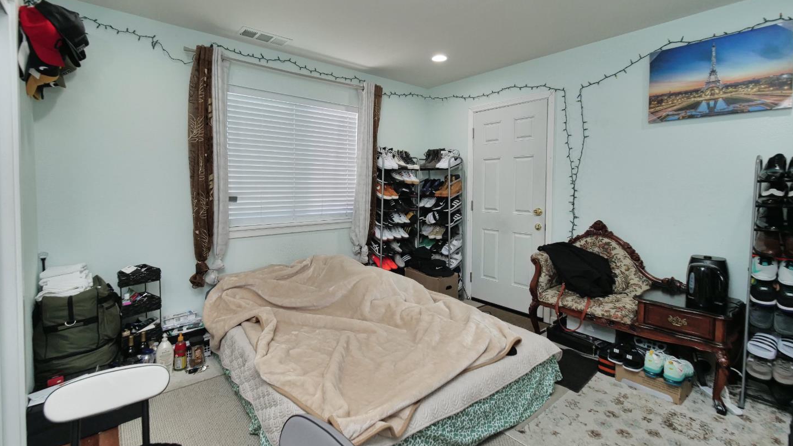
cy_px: 201
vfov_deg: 66.9
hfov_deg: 99.4
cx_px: 396
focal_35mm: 16
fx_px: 336
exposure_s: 1/160
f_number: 4.5
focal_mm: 7
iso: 800
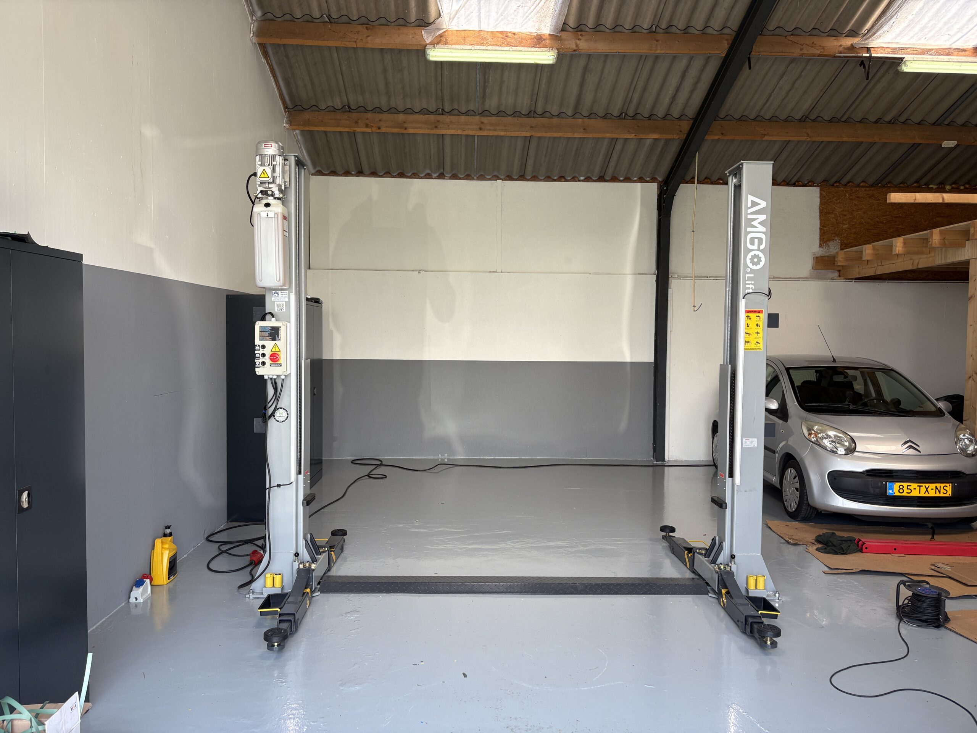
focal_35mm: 26
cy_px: 366
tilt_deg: -2.7
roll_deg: +0.3
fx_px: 734
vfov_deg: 53.1
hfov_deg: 67.3
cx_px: 488
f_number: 1.6
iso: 50
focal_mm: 5.96
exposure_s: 1/359
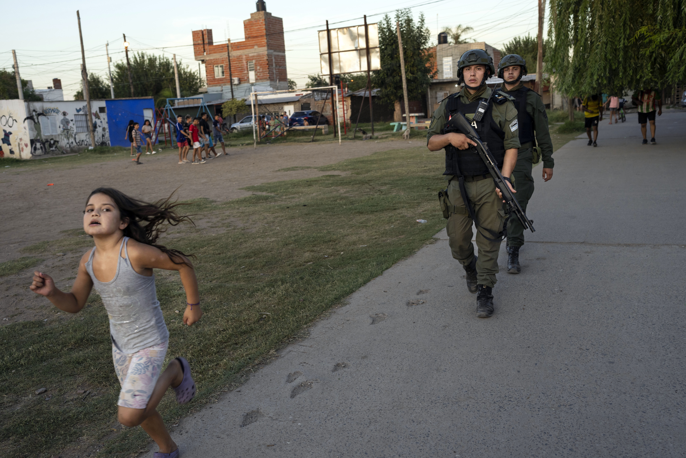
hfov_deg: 54.4
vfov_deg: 37.9
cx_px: 343
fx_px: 667
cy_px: 229
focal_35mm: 35
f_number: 4.5
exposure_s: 1/400
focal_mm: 35
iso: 500
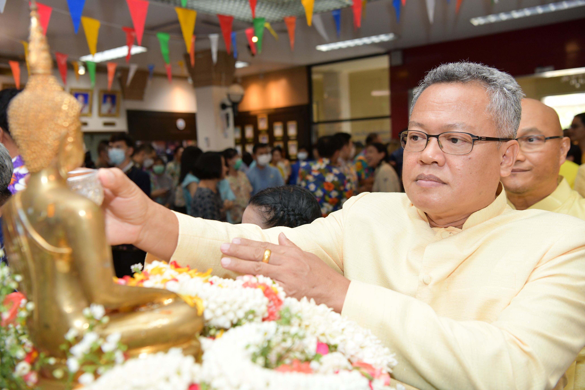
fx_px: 552
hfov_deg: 55.8
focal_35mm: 34
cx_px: 292
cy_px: 195
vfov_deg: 38.9
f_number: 4
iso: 1000
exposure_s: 1/200
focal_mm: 34
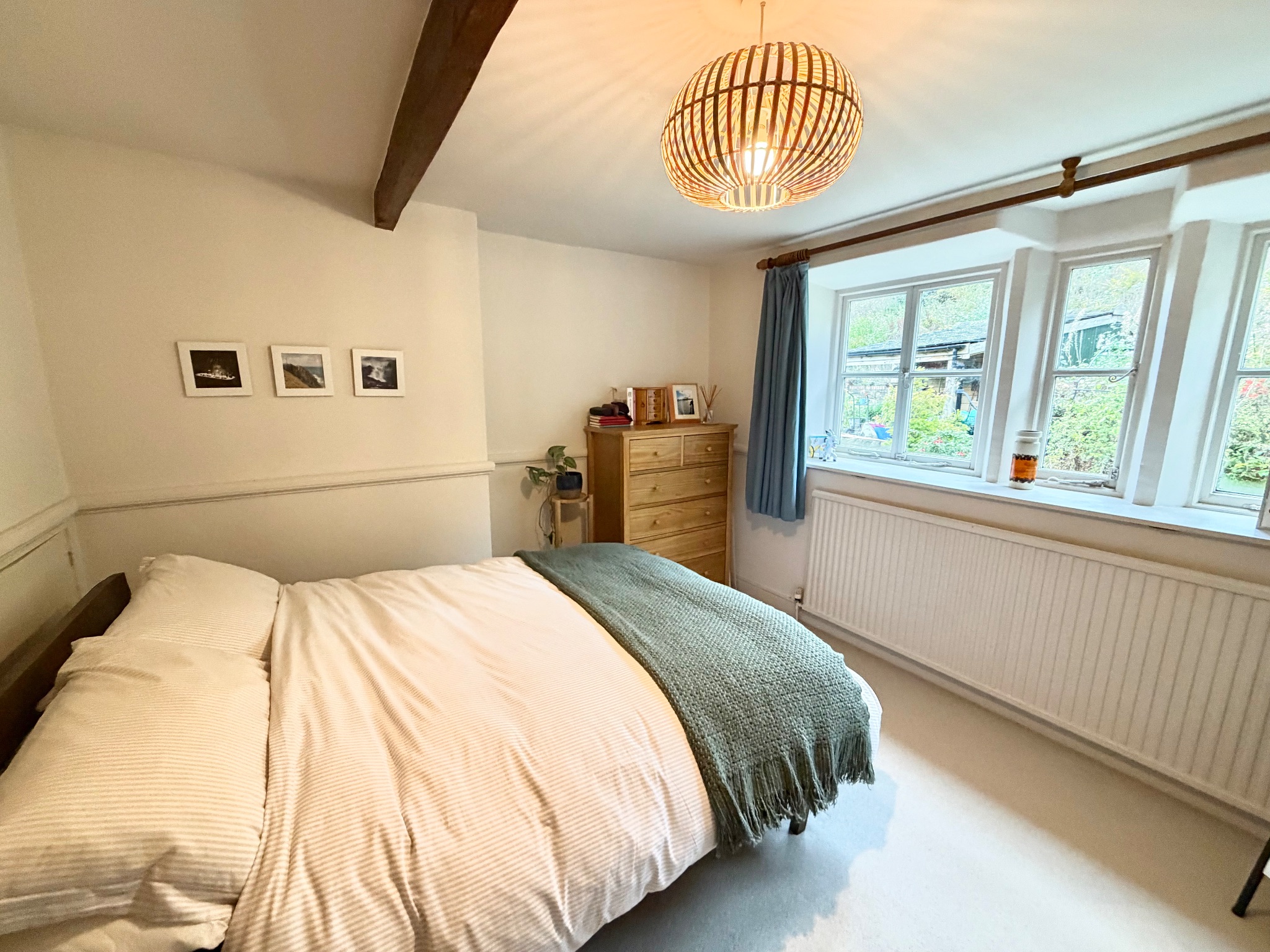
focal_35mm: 14
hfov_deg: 102.1
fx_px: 514
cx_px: 635
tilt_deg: -11.4
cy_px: 476
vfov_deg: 85.7
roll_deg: -0.8
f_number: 2.2
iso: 400
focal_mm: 2.22
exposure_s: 1/60
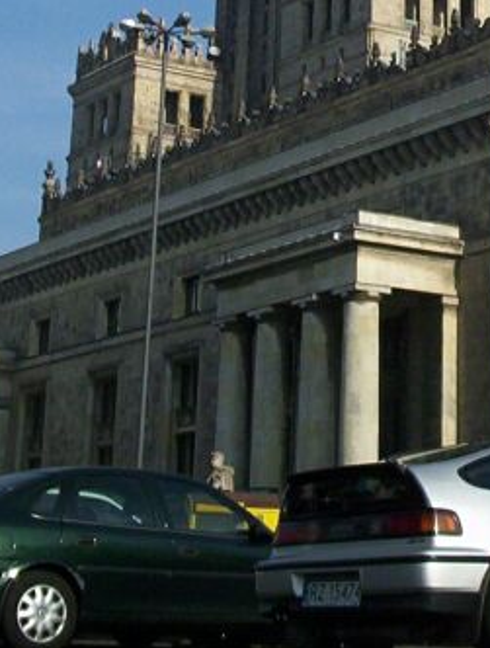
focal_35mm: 97
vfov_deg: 19.3
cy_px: -82
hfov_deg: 15.1
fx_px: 1821
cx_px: 453
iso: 100
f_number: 4.5
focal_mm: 4.99
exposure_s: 1/1151
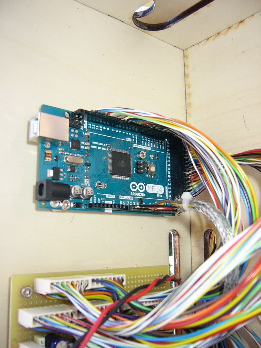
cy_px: 174
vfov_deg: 52.6
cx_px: 130
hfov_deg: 40.7
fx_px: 352
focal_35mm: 35
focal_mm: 5.8
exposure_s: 1/60
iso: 100
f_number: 2.8
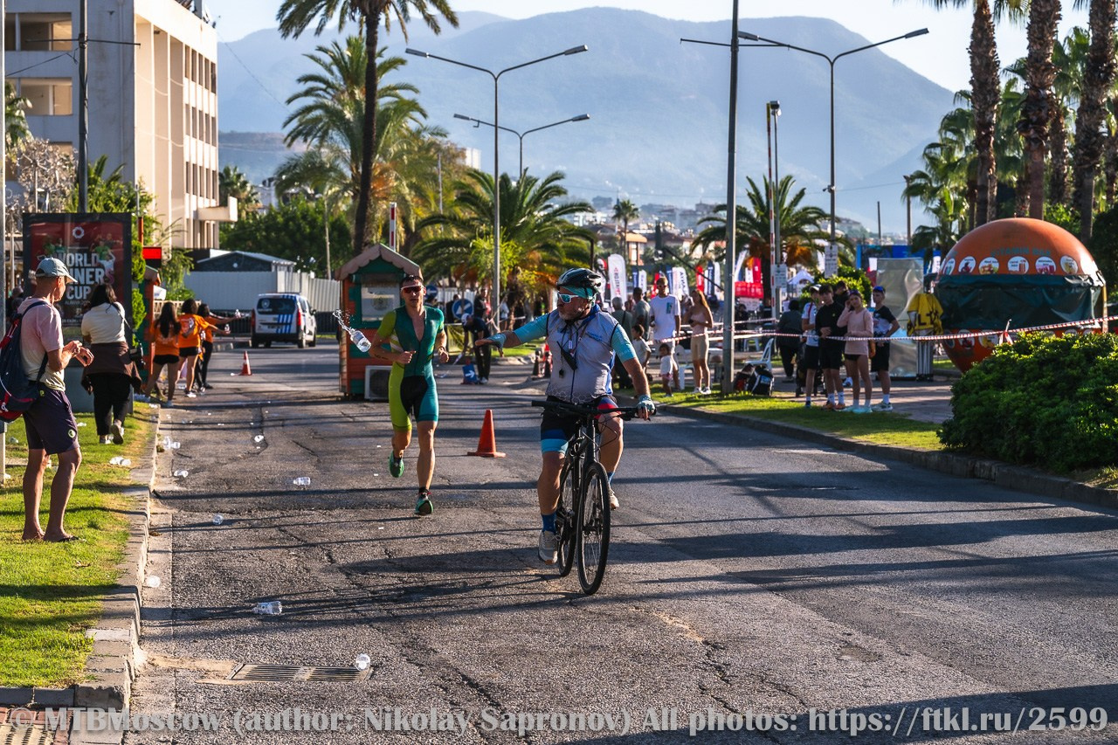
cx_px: 559
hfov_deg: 21.7
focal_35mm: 94
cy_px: 372
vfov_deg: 14.5
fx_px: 2919
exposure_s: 1/1000
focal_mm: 94
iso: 320
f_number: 8
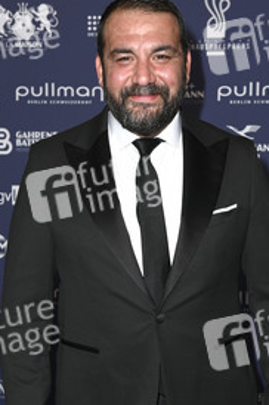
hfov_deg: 18.6
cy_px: 262
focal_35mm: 73
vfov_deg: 27.6
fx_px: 820
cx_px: 145
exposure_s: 1/250
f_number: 5.6
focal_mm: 50
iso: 320
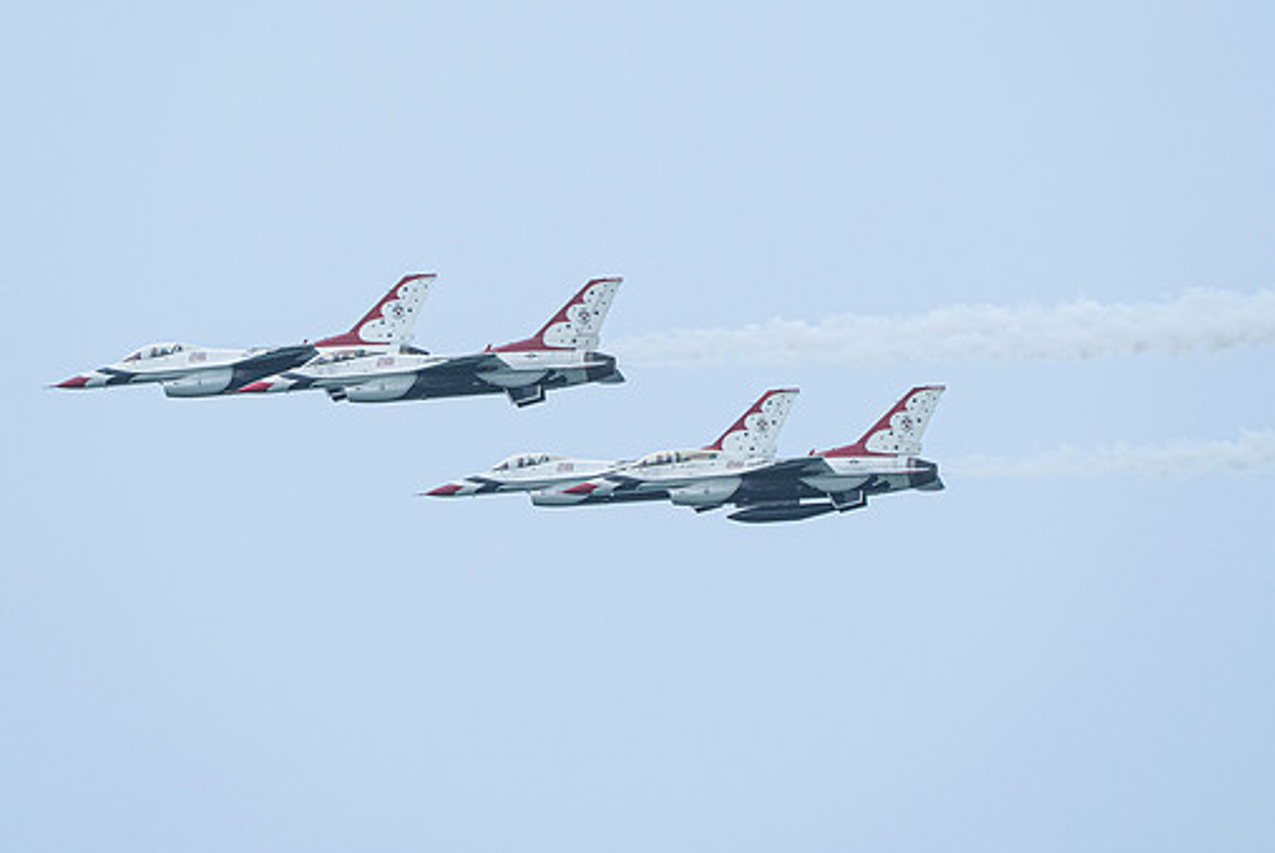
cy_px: 349
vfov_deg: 2.2
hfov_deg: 3.3
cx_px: 621
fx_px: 22437
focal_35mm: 633
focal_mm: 400
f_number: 9
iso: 640
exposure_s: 1/1250
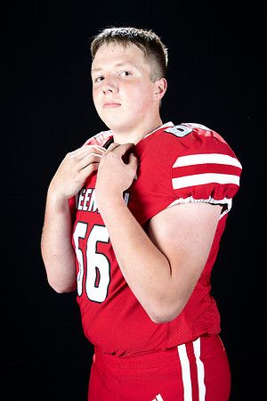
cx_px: 134
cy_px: 200
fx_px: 623
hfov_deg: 24.2
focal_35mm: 56
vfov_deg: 35.6
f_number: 9
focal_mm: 56
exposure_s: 1/160
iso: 320
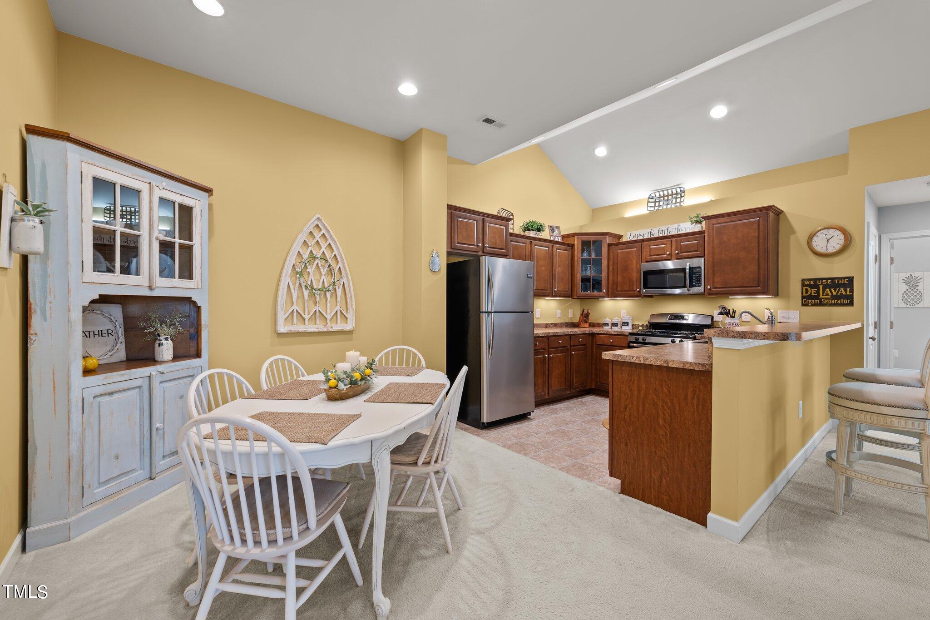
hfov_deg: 104.3
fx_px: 362
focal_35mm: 14
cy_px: 310
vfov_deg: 81.2
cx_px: 465
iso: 200
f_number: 7.1
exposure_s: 1/1.67
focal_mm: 14
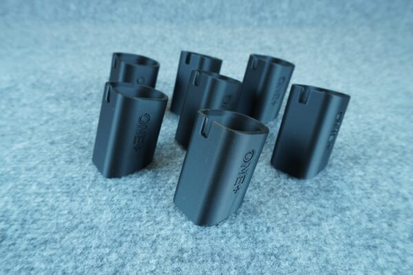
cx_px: 206
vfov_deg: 53.1
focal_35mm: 24
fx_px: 275
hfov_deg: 73.8
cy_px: 138
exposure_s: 1/5
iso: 100
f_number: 8
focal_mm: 16
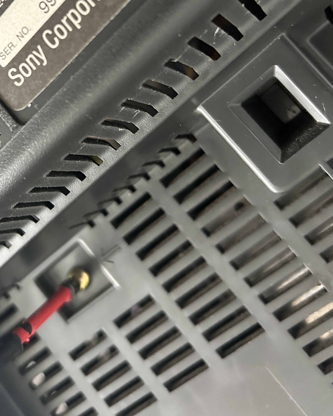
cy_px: 107
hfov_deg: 36.6
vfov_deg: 44.4
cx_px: 91
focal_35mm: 40
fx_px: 493
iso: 640
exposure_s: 1/40
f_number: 1.5
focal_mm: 5.7
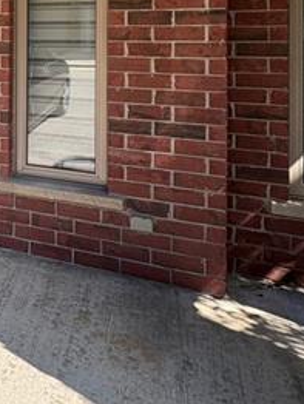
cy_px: 35
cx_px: -59
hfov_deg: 30.1
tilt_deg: +0.8
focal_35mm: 41
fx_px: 479
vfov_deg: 41.8
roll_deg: -0.7
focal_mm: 2.22
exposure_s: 1/347
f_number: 2.2
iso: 64
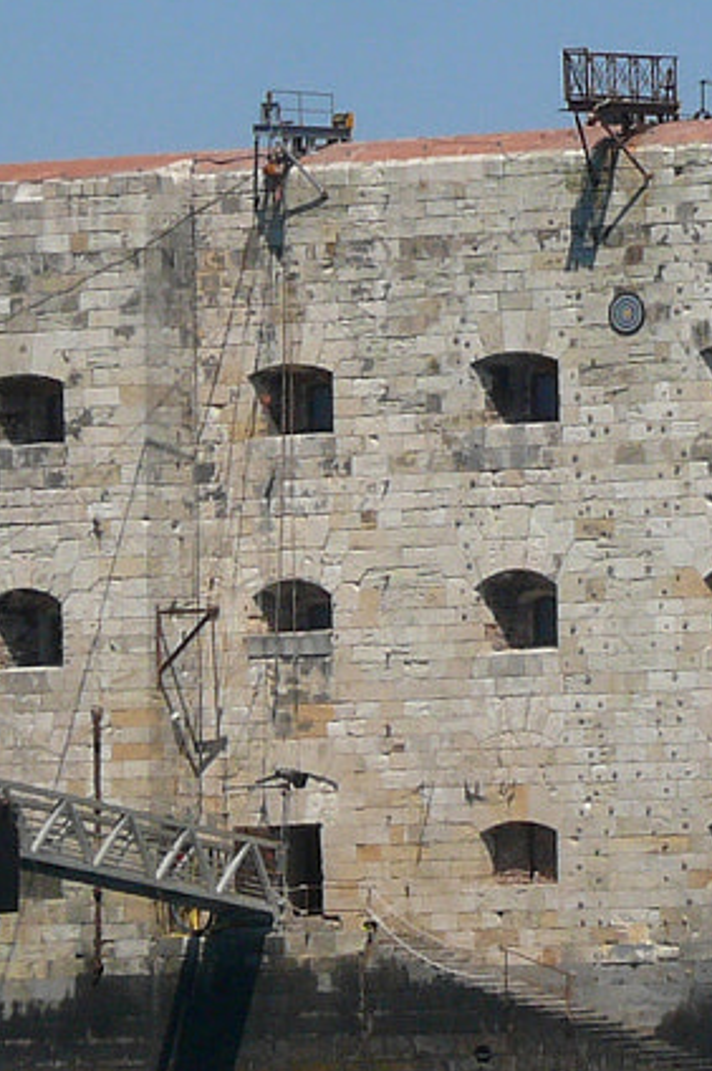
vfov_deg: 4.6
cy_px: 63
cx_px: 922
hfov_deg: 3.1
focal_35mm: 444
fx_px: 13193
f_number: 8
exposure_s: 1/400
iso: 100
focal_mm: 23.9
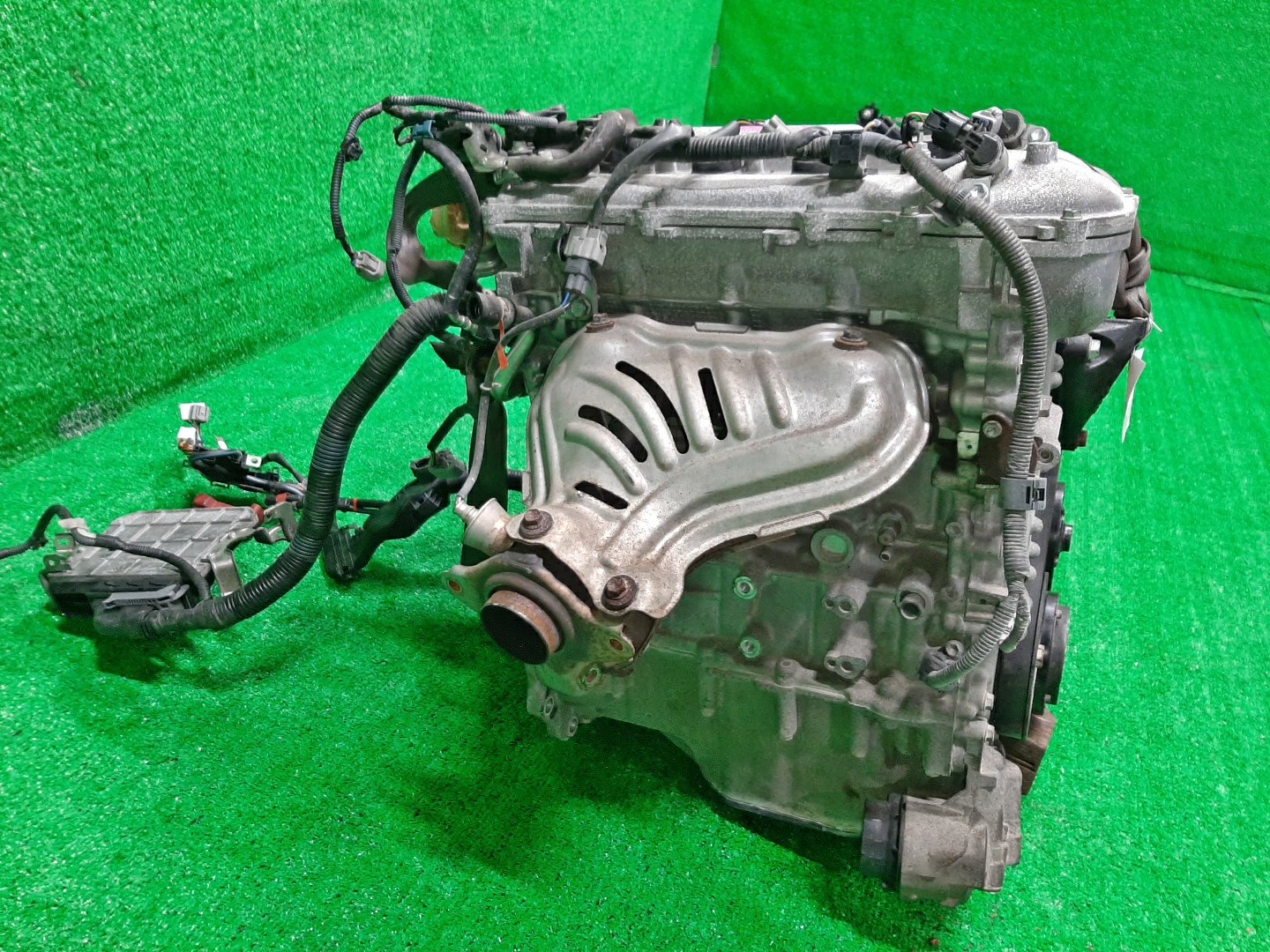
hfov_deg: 67.3
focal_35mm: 26
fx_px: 954
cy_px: 476
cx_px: 635
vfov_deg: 53.1
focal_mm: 3.93
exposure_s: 1/50
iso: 214
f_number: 1.7
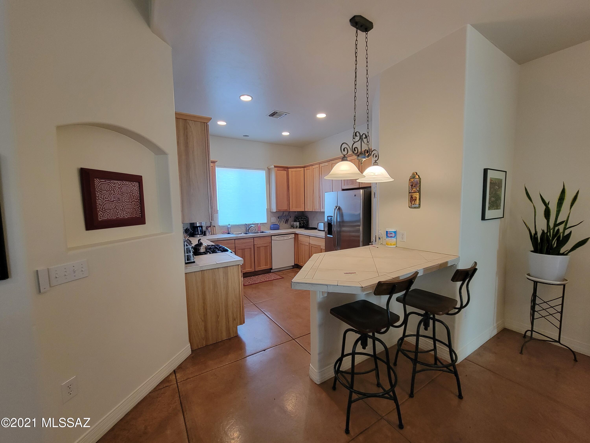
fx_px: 222
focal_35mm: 13
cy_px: 222
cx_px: 295
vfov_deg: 89.9
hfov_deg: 106.2
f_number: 2.2
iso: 320
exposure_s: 1/60
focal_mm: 2.2
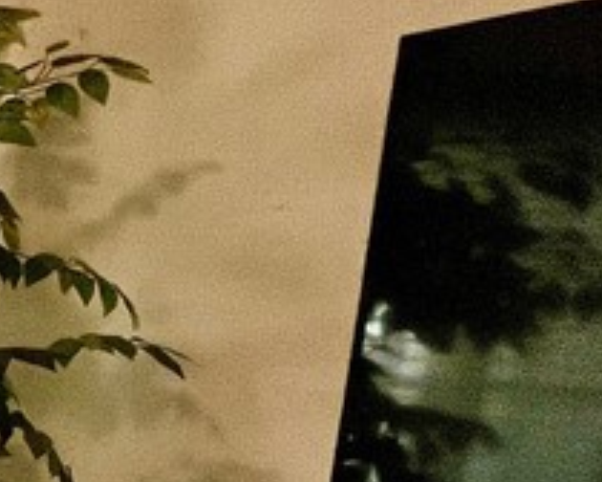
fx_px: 1105
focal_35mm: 62
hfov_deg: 16.6
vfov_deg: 23.8
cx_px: -751
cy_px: 453
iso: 100
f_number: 1.8
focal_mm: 1.57
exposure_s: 1/120
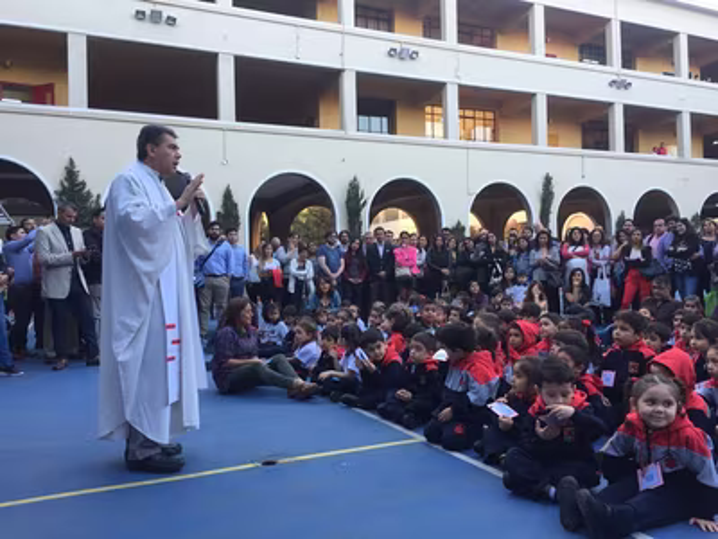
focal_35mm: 29
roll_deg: +0.9
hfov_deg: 61.7
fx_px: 602
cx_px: 359
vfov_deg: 48.2
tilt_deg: +1.1
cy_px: 270
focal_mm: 4.15
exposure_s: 1/100
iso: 40
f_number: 2.2
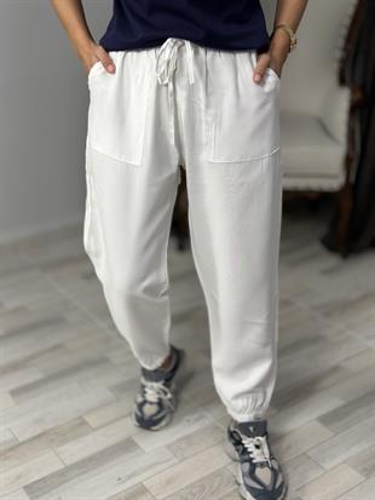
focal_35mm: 48
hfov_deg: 30.3
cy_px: 250
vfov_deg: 39.6
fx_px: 693
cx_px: 188
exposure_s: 1/110
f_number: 1.78
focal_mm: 6.86
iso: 64
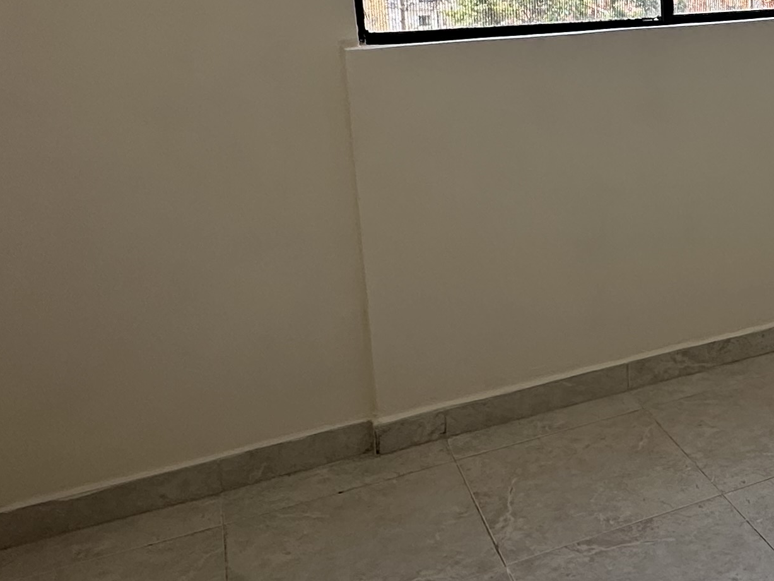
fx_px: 1028
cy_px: 71
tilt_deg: -7.5
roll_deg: +0.9
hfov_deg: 35.6
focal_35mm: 46
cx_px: 840
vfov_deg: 30.3
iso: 50
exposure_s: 1/284
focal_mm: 2.22
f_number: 2.2
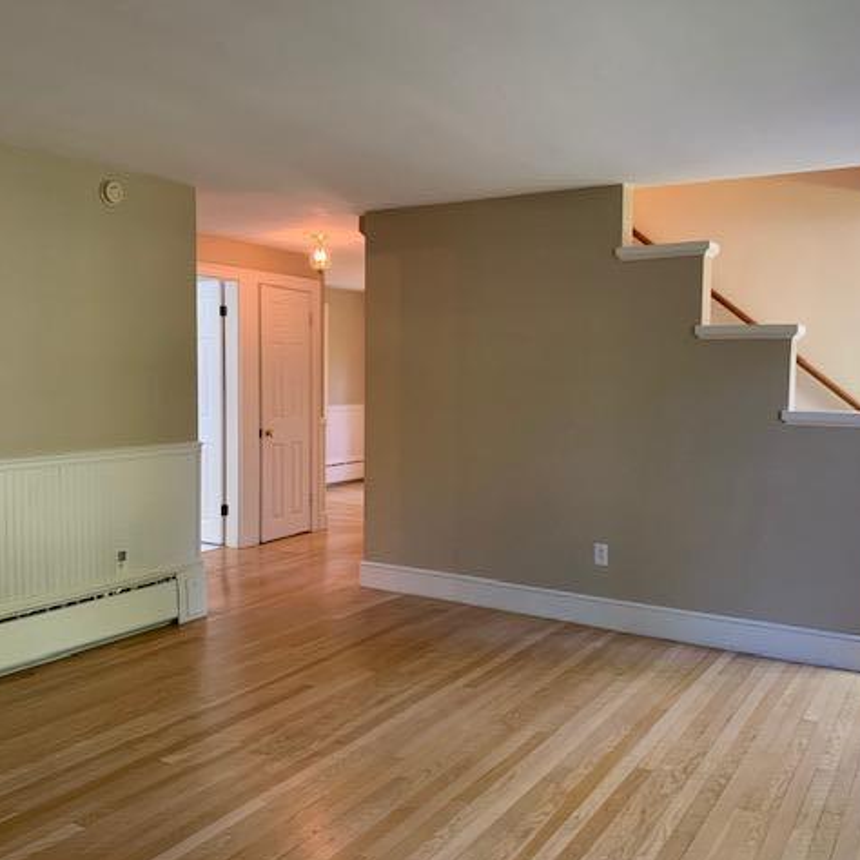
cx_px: 419
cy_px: 434
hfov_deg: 52.5
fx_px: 871
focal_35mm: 31
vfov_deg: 52.5
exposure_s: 1/60
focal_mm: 4.25
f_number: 1.8
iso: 200
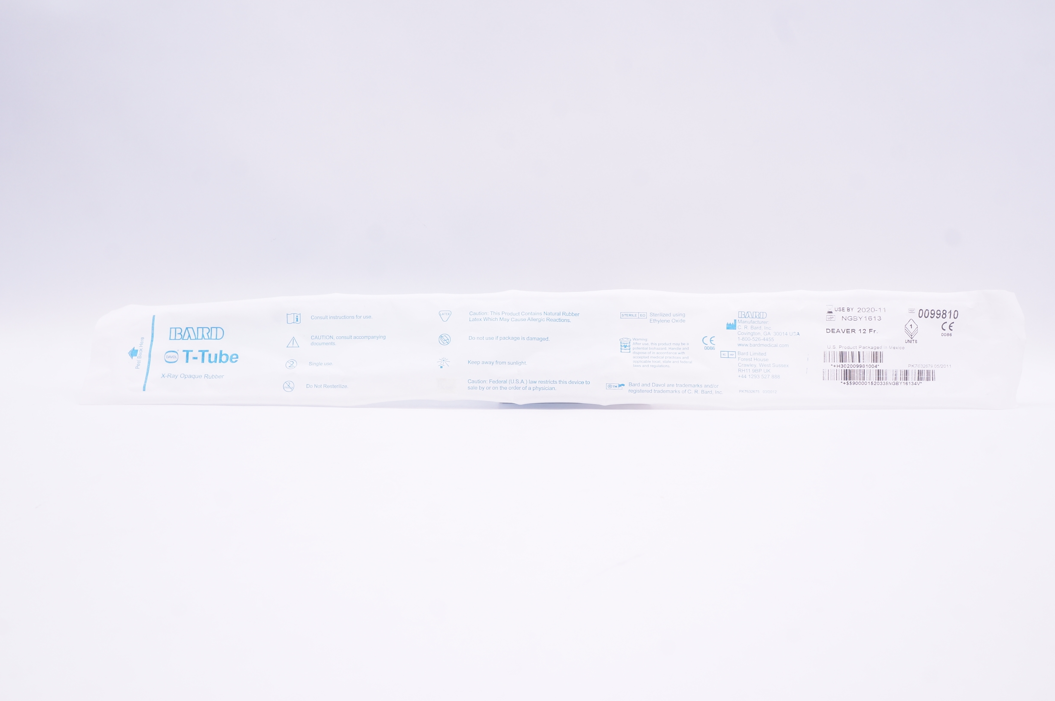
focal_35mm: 30
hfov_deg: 62.0
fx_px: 878
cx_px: 528
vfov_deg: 43.5
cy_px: 350
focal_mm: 20
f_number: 9
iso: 400
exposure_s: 1/25
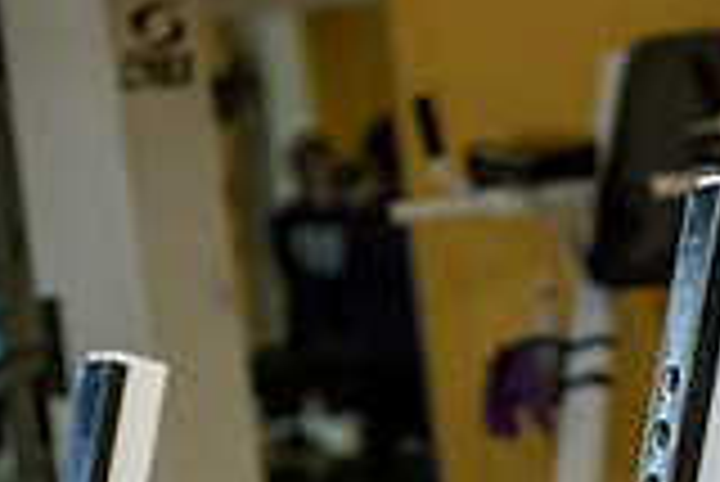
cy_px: 574
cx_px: 1143
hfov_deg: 6.2
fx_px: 6546
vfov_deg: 4.2
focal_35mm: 327
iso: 1000
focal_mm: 90
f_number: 3.5
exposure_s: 1/200
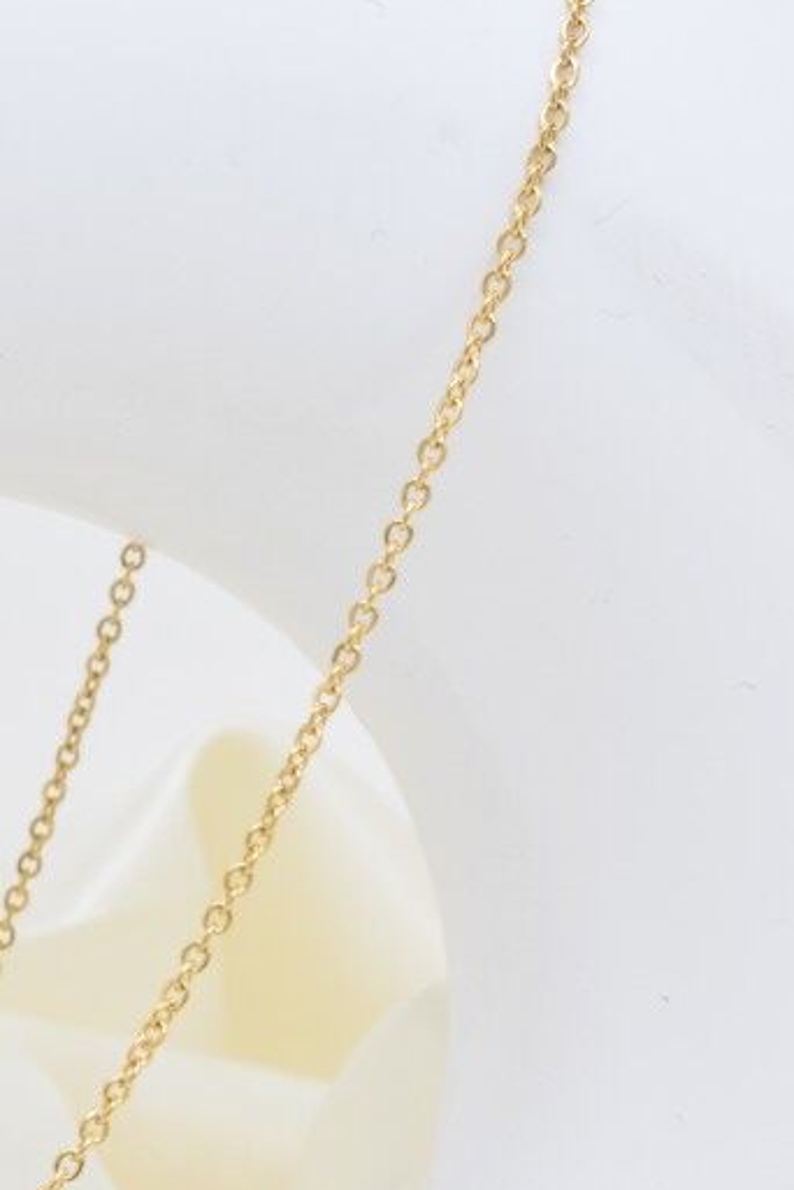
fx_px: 6124
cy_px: 843
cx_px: 74
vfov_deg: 11.1
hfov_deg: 7.4
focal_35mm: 185
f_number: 22
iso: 100
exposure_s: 1/8
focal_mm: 55
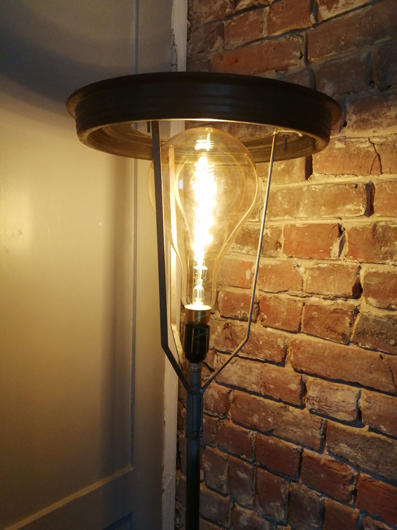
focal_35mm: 26
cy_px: 265
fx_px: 398
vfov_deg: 67.3
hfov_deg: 53.1
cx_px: 198
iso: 160
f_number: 1.8
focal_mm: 3.46
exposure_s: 1/33.3
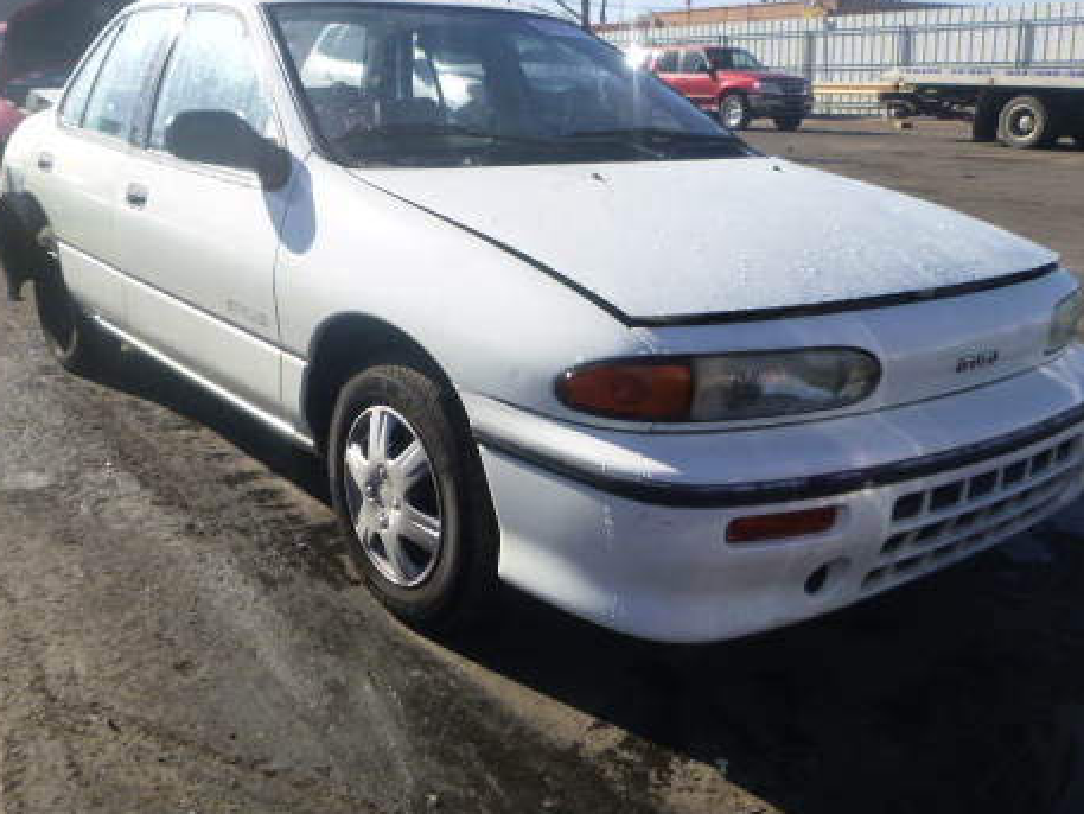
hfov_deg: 52.6
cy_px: 306
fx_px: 1096
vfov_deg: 40.4
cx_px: 500
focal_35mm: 35
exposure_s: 1/500
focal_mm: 4.5
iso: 160
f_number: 3.9
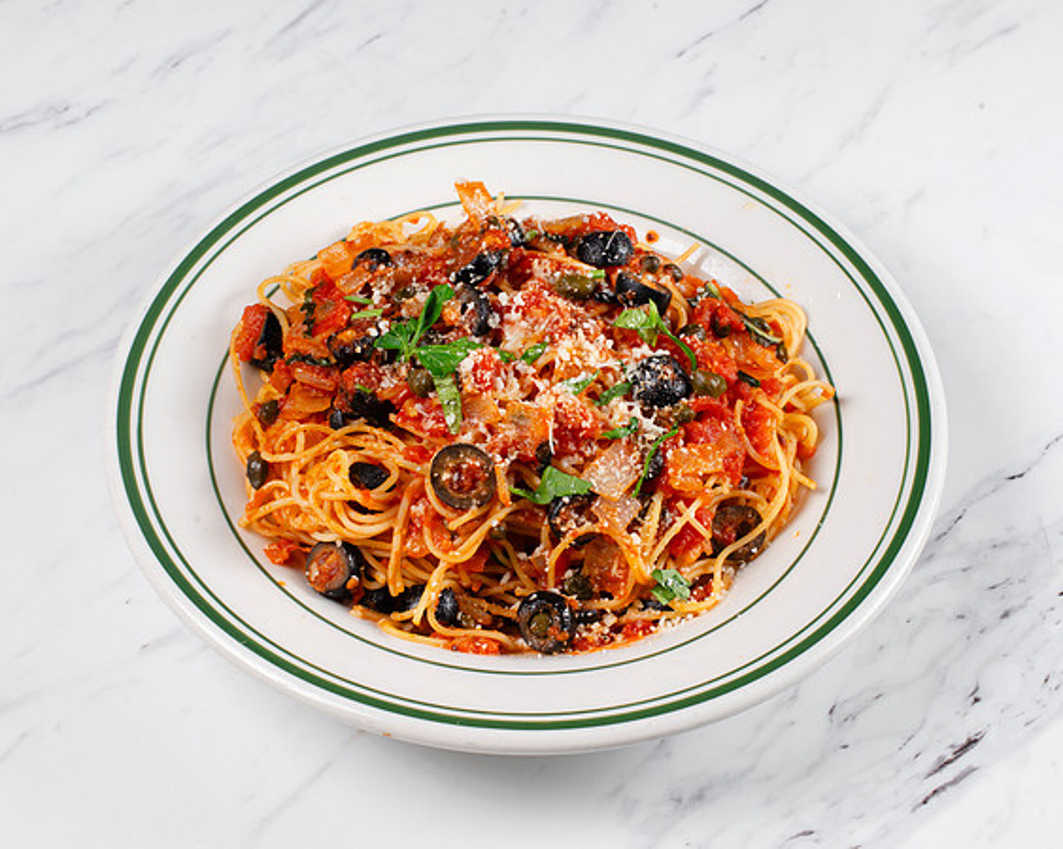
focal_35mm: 67
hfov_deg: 28.1
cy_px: 437
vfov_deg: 22.7
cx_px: 536
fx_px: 2120
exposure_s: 1/250
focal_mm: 50
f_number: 11
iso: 200
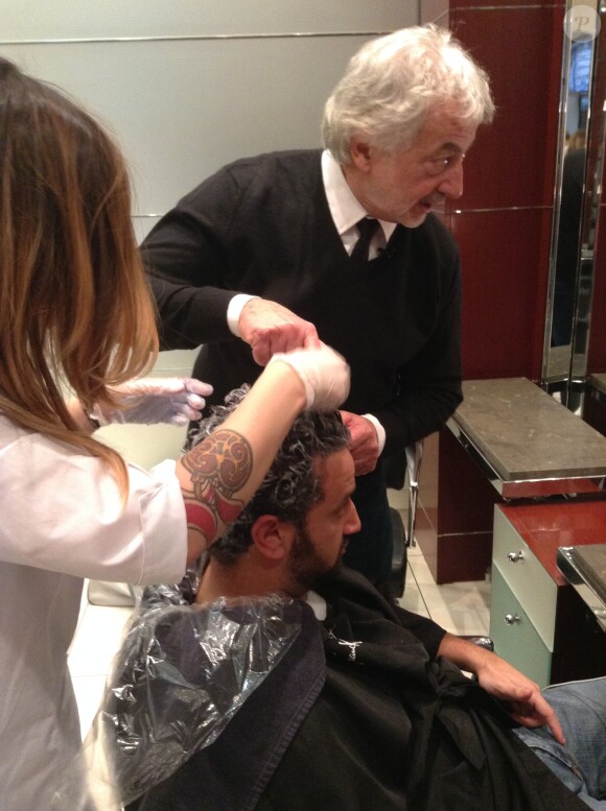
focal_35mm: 33
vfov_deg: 55.4
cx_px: 303
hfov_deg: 42.8
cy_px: 406
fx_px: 773
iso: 200
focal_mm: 3.3
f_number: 2.4
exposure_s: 1/24
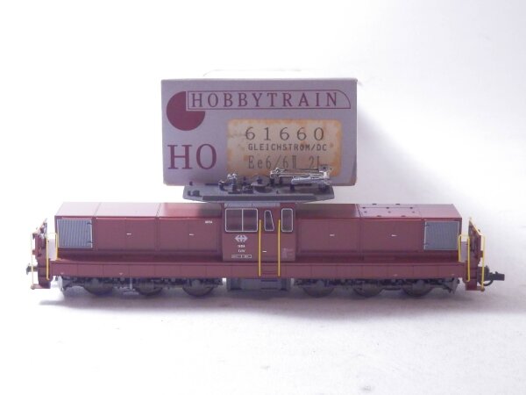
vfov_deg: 22.3
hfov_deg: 29.4
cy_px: 198
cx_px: 263
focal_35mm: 66
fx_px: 1003
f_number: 4.4
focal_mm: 11.9
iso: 1250
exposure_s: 1/160
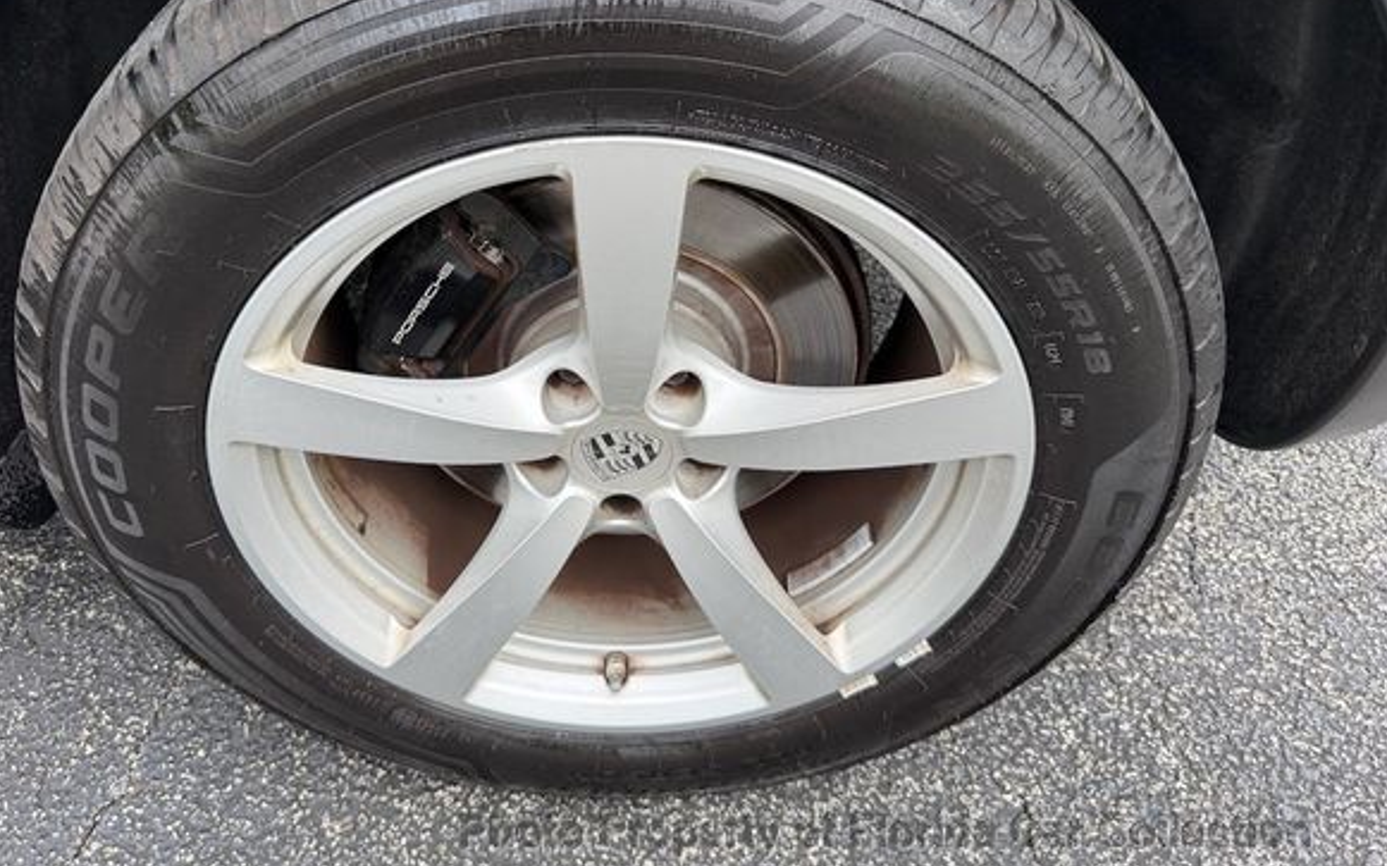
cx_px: 625
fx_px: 1058
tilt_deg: -38.5
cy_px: 310
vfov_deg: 44.1
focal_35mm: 28
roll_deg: -0.7
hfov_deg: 66.3
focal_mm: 6.76
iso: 100
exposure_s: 1/524
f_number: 1.78
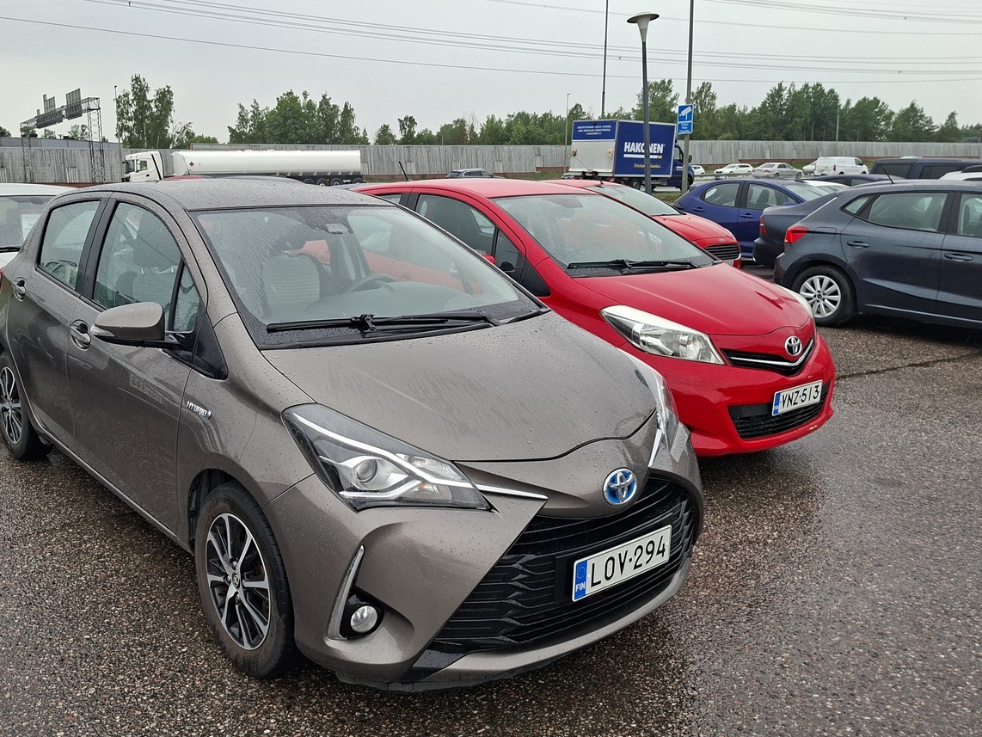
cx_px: 376
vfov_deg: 48.2
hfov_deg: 60.9
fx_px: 823
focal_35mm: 29
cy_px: 329
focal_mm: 5.54
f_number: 1.8
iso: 50
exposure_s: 1/196
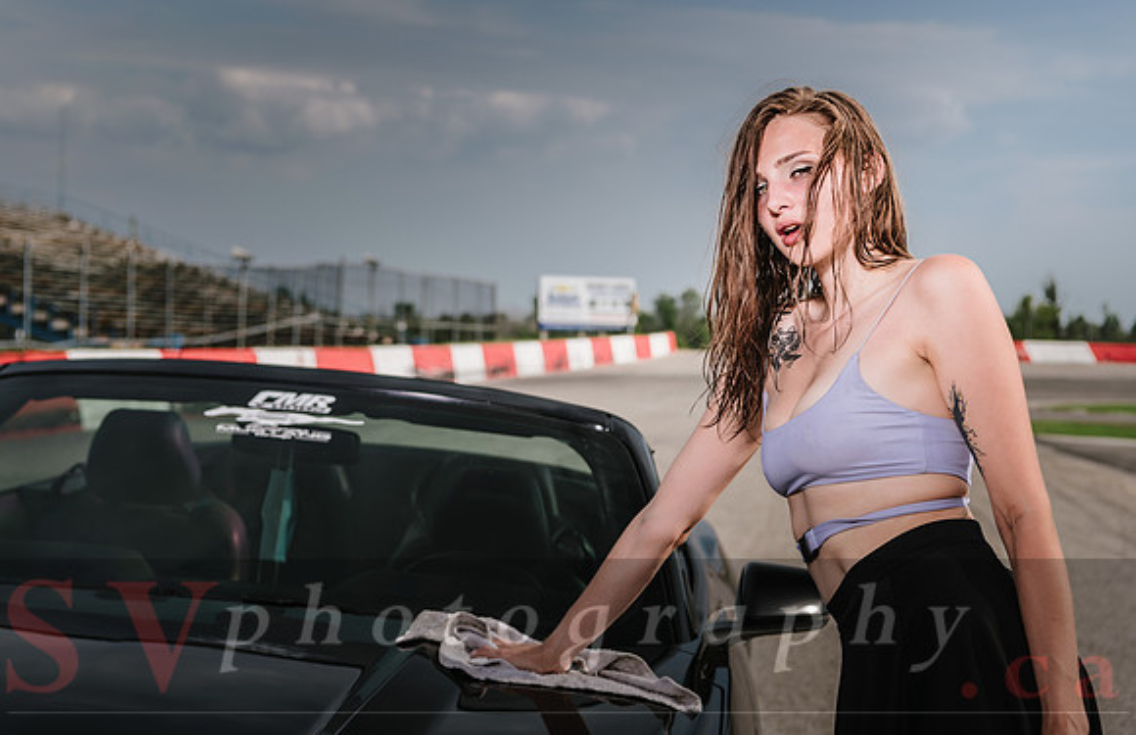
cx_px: 602
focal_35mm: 66
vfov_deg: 20.2
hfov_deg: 30.8
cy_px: 345
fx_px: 2059
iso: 50
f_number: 5
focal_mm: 58
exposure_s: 1/250
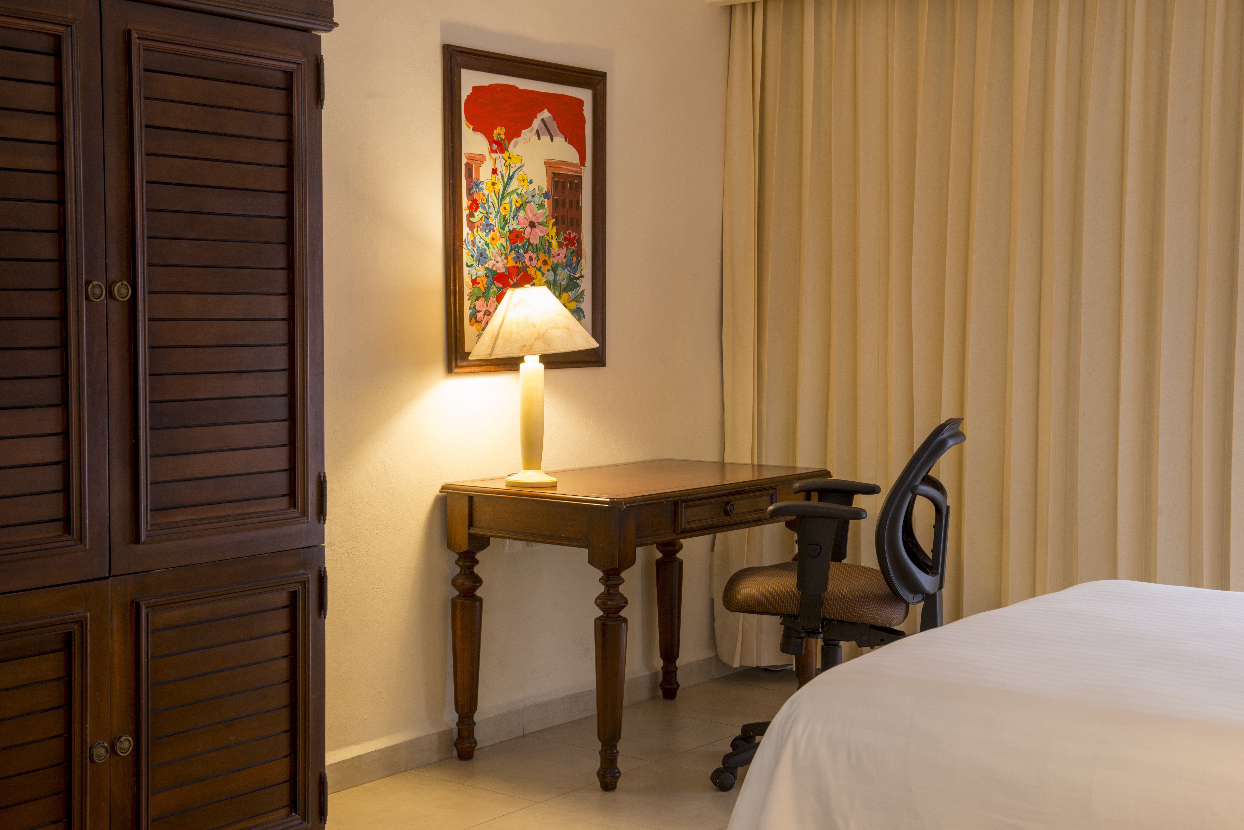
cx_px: 622
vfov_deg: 27.0
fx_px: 1728
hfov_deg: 39.6
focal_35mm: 50
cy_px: 415
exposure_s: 1/1.67
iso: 200
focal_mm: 50
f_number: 10
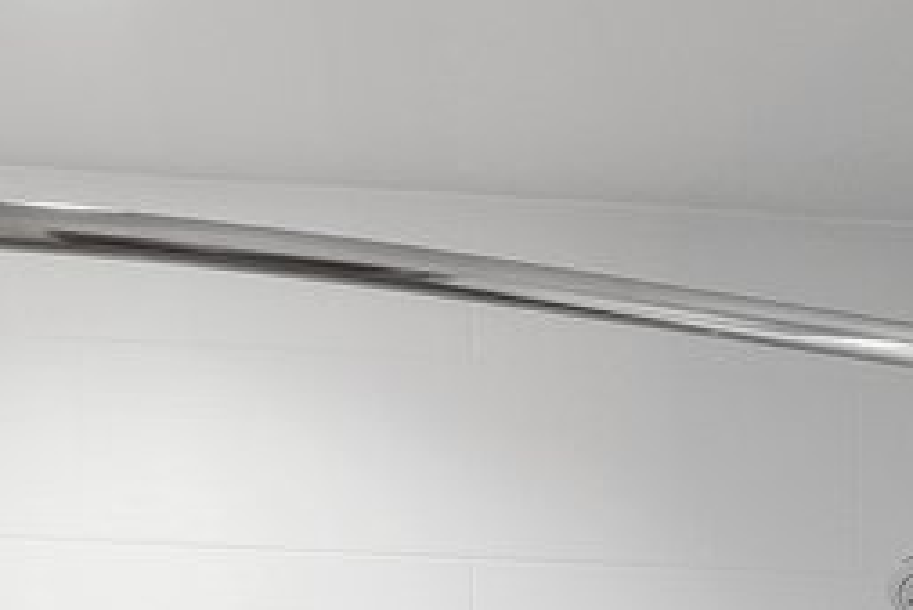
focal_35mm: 120
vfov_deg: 9.0
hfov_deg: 16.6
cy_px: 1909
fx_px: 3045
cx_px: 971
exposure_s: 1/100
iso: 400
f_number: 8
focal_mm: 11.5
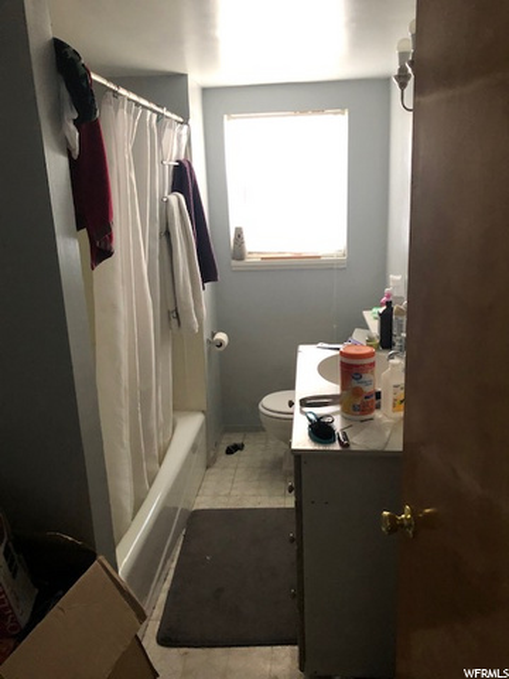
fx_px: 549
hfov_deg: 49.7
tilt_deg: -14.7
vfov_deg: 63.4
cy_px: 340
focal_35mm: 28
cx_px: 254
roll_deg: +1.5
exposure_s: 1/12
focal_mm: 3.99
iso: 100
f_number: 1.8
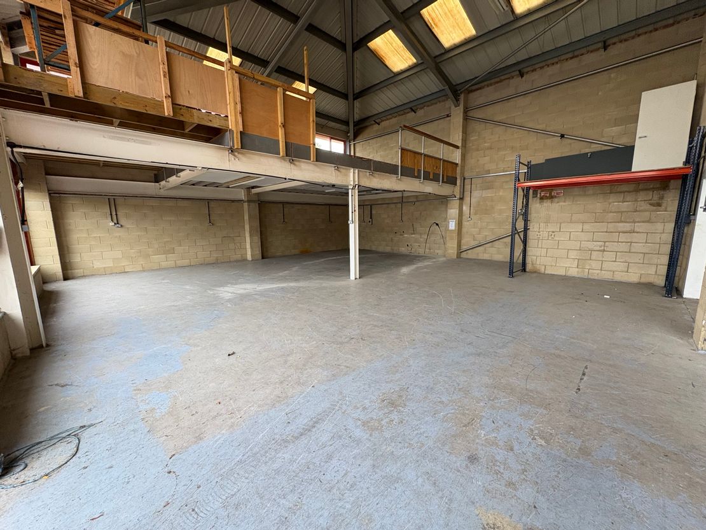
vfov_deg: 85.7
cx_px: 353
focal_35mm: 14
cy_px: 265
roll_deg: +1.5
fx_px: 286
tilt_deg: -8.9
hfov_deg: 102.1
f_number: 2.2
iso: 250
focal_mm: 2.22
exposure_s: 1/83
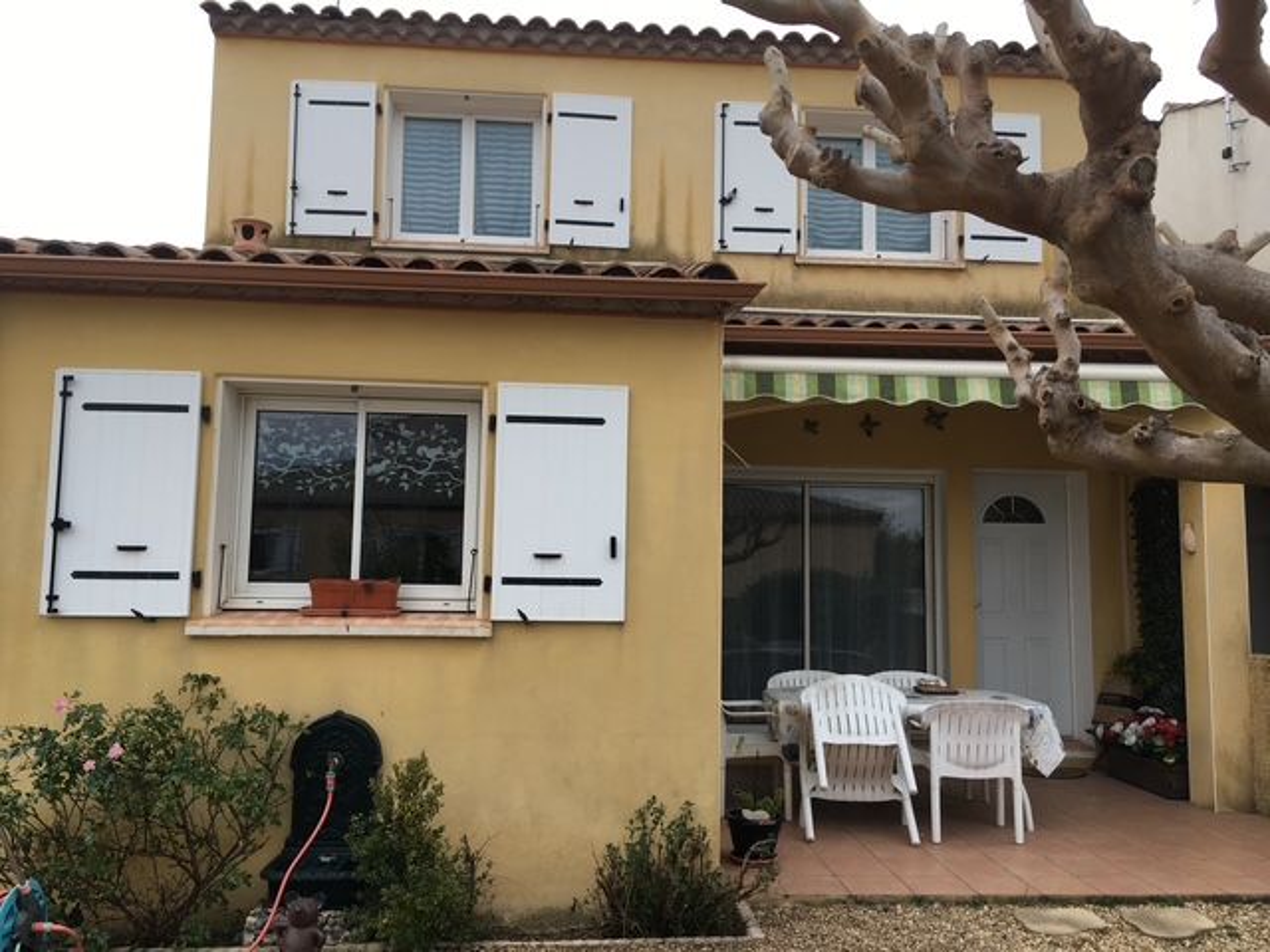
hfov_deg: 61.7
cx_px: 635
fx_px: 1064
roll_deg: +0.4
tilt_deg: +6.3
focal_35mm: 29
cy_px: 476
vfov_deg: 48.2
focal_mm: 4.15
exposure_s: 1/114
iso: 25
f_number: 2.2
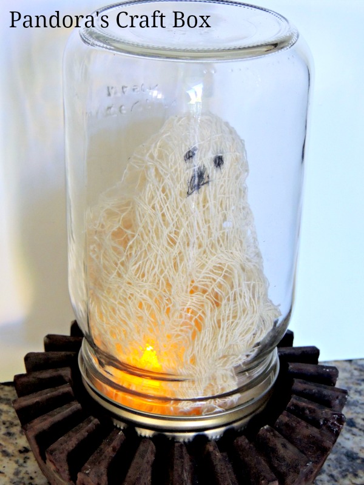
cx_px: 182
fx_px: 1052
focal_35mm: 75
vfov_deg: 26.0
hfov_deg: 19.6
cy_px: 242
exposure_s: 1/25
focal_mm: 13.3
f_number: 3.9
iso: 400
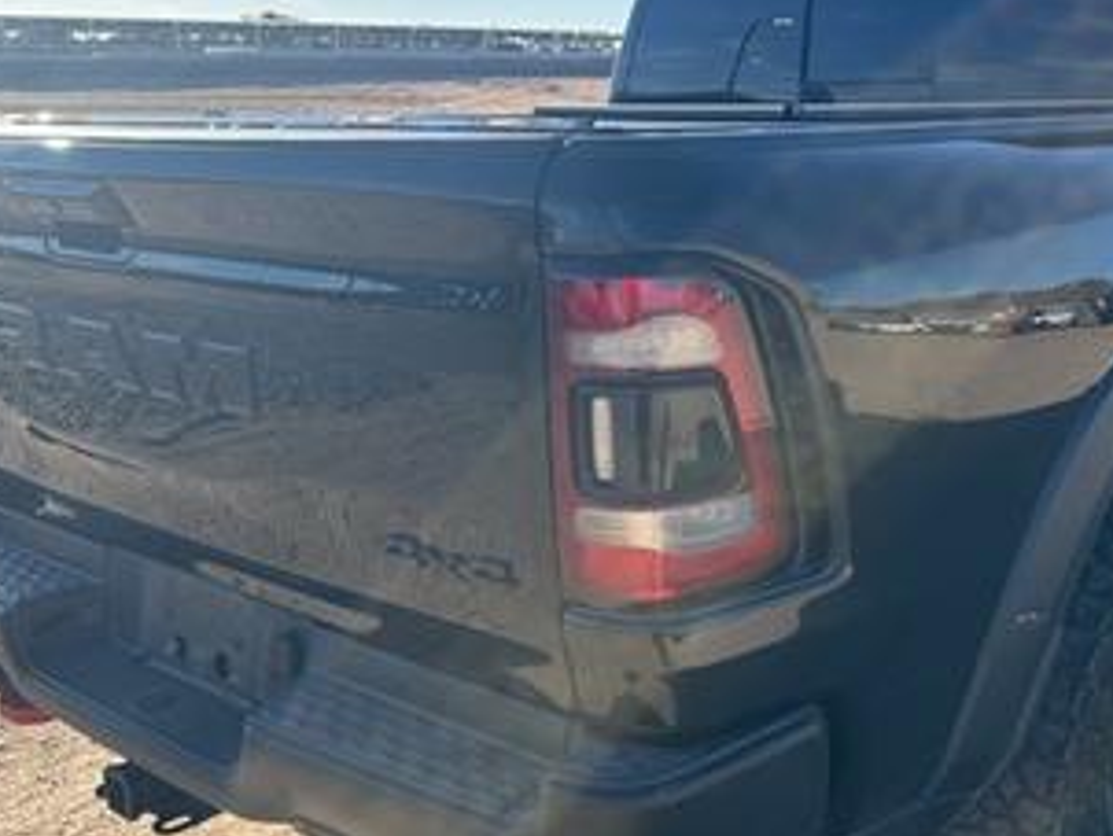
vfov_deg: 35.9
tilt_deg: -15.9
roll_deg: -0.5
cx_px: 726
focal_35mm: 40
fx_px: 1287
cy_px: 479
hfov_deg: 46.2
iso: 80
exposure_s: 1/1613
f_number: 1.78
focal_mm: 6.86
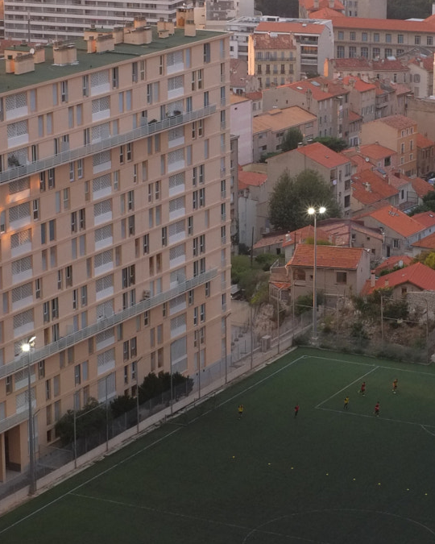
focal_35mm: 118
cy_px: 230
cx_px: 354
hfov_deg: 13.0
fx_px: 1899
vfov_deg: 16.3
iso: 1600
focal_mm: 35
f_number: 11
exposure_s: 1/90
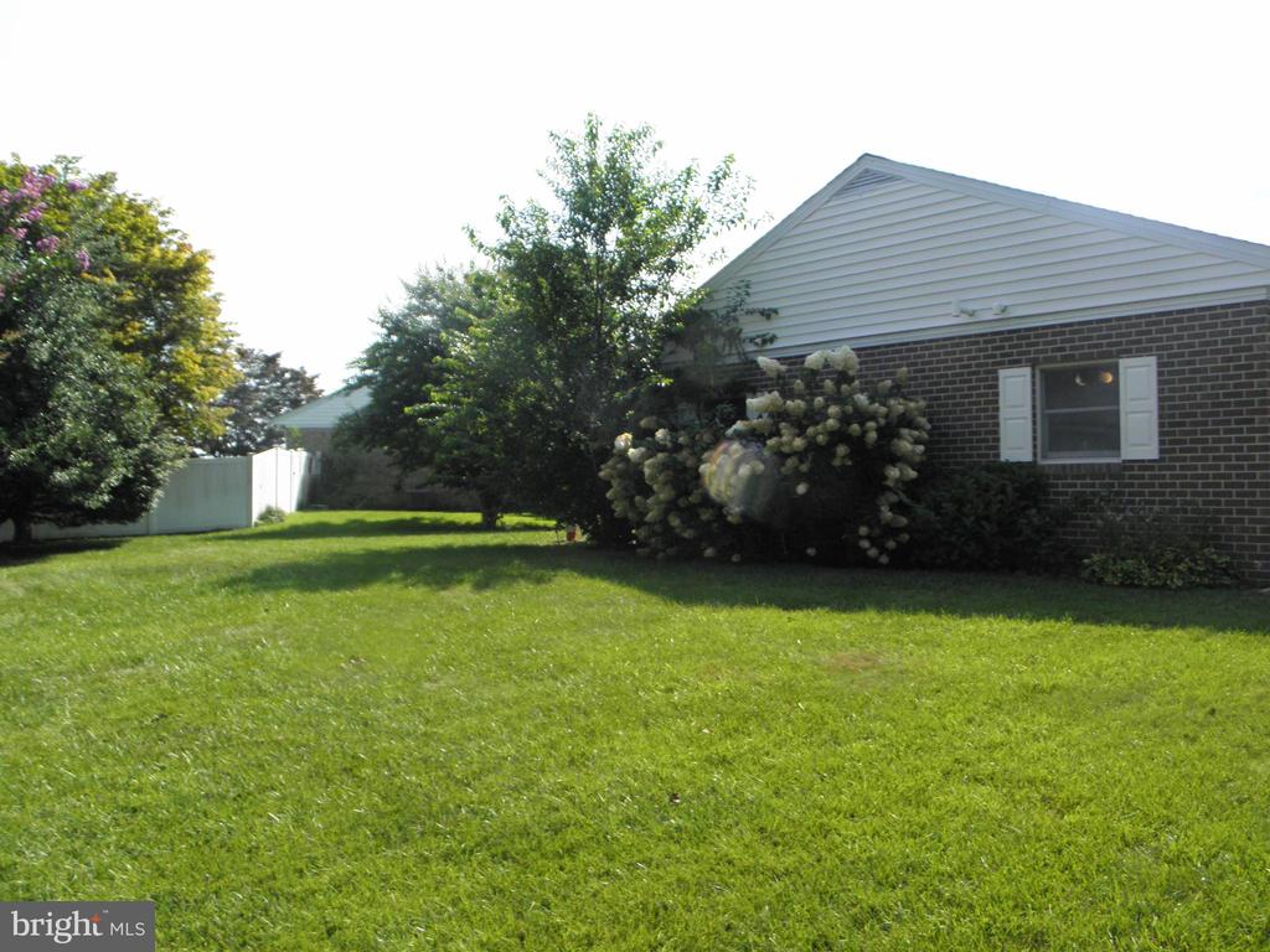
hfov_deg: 63.4
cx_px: 635
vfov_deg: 49.7
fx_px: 1027
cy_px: 476
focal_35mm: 28
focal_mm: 5
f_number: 7
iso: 100
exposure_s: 1/160
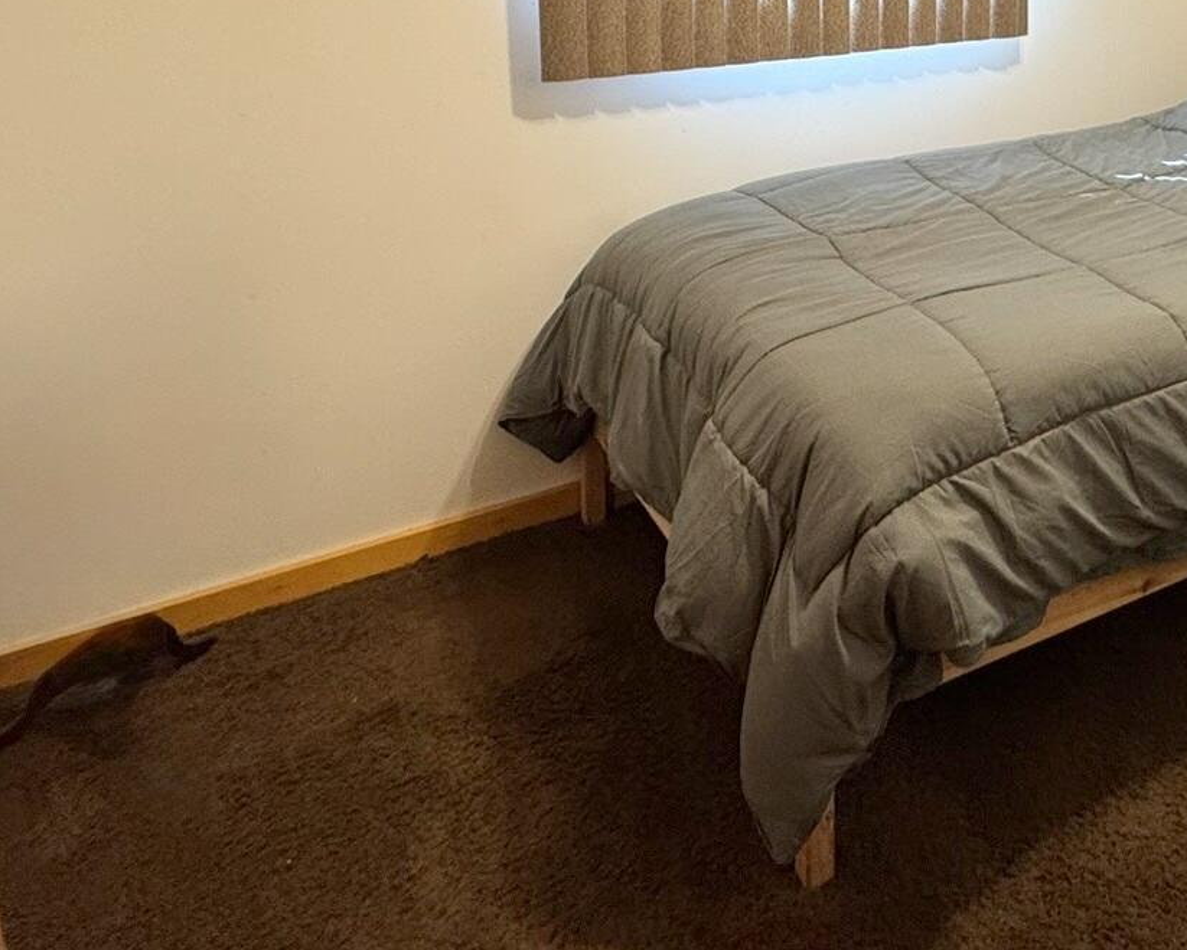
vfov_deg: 38.6
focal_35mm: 34
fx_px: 1195
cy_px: 6
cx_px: 922
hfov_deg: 50.2
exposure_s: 1/60
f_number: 2.2
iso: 160
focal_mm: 2.22
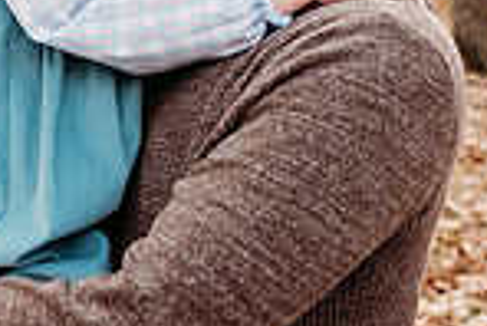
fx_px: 1273
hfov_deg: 21.6
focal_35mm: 94
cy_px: -100
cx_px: 171
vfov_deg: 14.0
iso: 100
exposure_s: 1/250
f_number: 3.2
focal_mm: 24
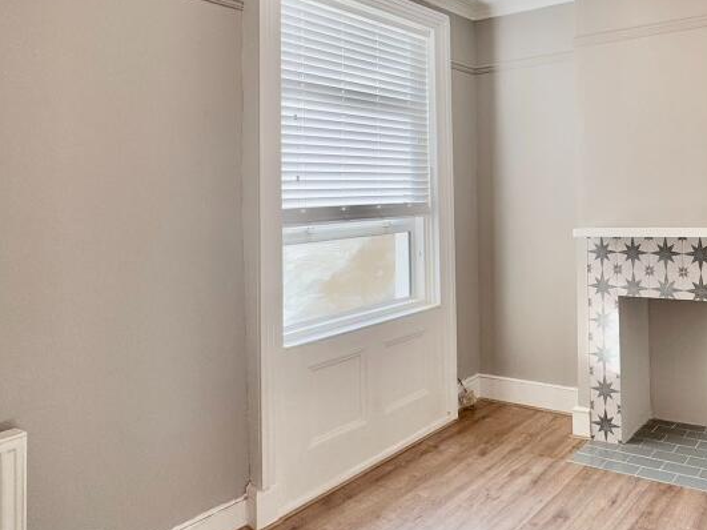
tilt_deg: +1.4
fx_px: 551
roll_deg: +0.9
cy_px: 176
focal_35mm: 27
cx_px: 616
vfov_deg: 50.4
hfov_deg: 57.5
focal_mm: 2.22
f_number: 2.2
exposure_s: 1/99
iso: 64
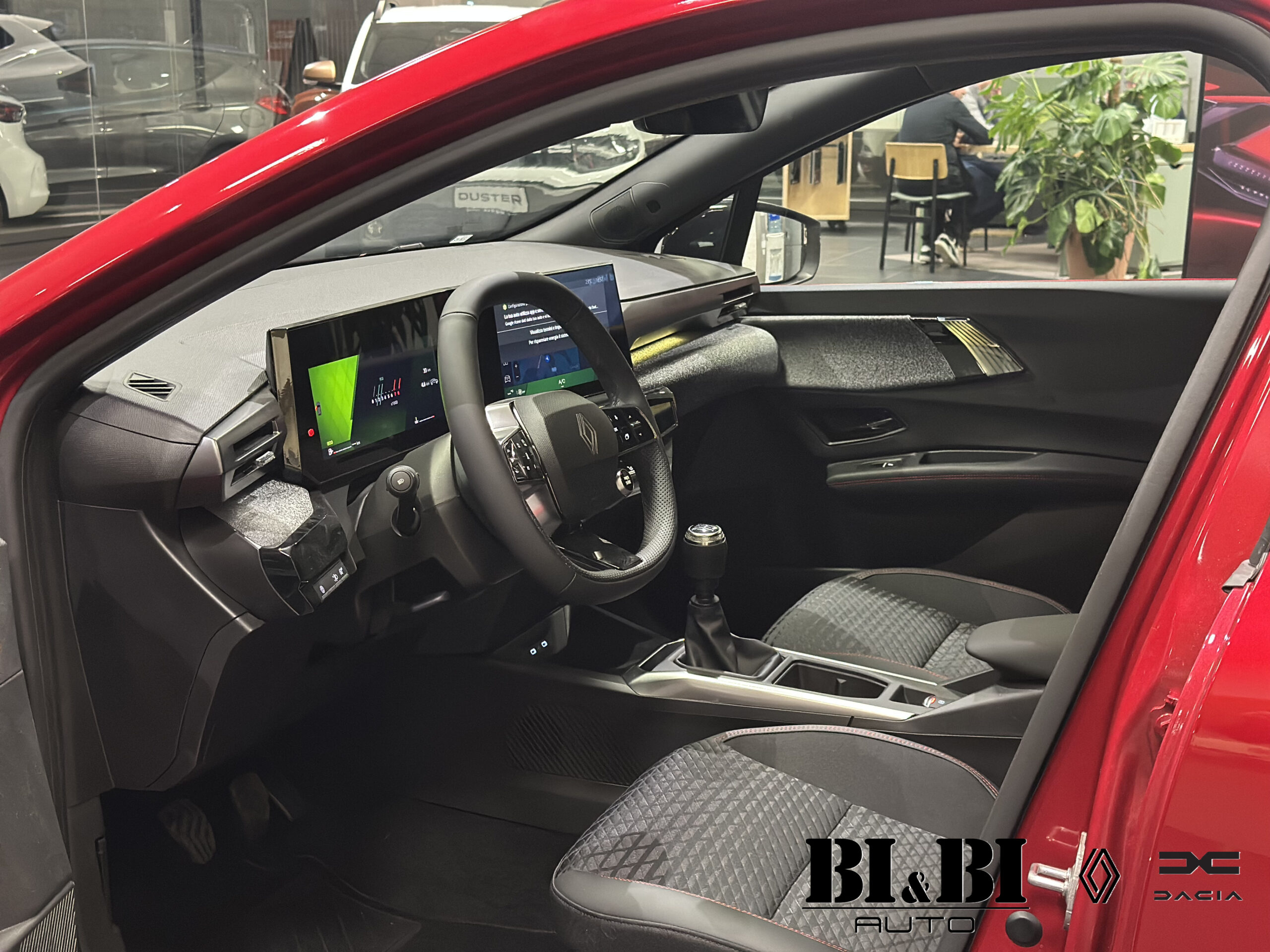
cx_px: 635
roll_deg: +0.0
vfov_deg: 30.3
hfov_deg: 39.7
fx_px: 1761
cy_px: 476
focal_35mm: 48
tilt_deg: -13.2
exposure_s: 1/37
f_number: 1.78
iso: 500
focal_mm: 6.86
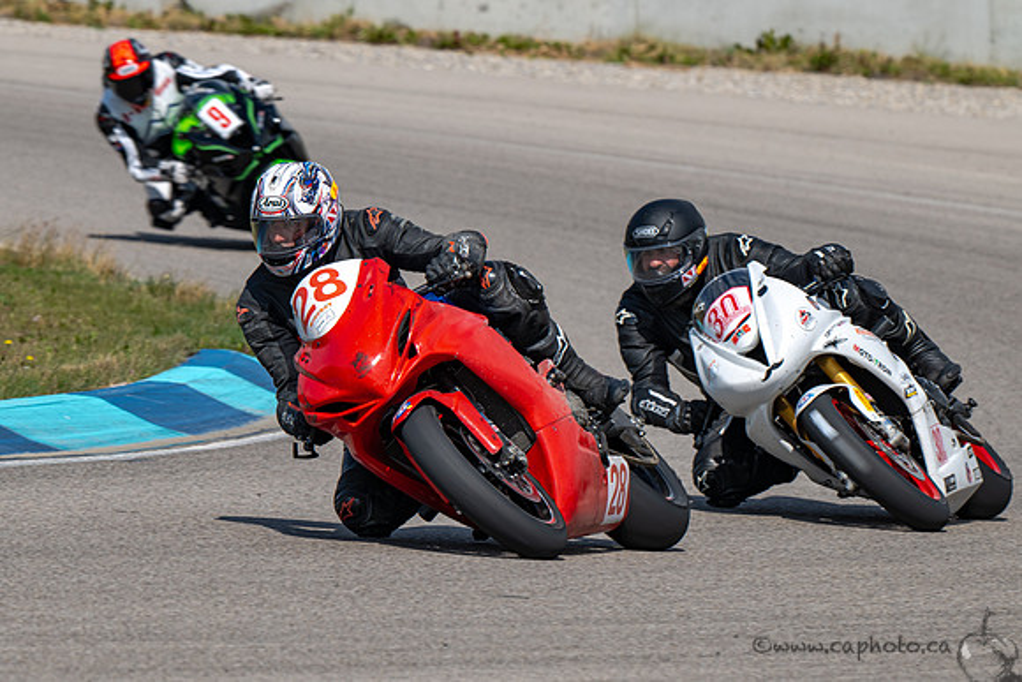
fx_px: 14614
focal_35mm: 515
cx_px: 414
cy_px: 352
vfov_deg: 2.7
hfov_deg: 4.0
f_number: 9
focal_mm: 340
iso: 160
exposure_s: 1/800
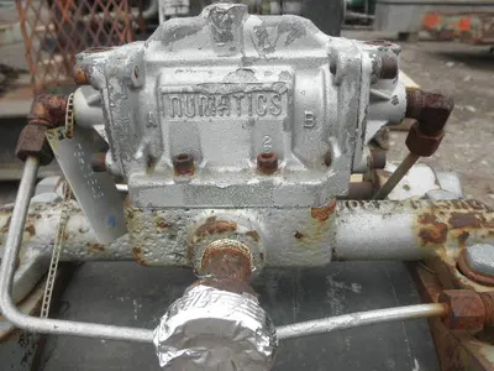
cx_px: 247
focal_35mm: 28
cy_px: 186
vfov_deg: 49.7
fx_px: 400
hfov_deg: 63.4
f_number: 3
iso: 64
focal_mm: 5
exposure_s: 1/400
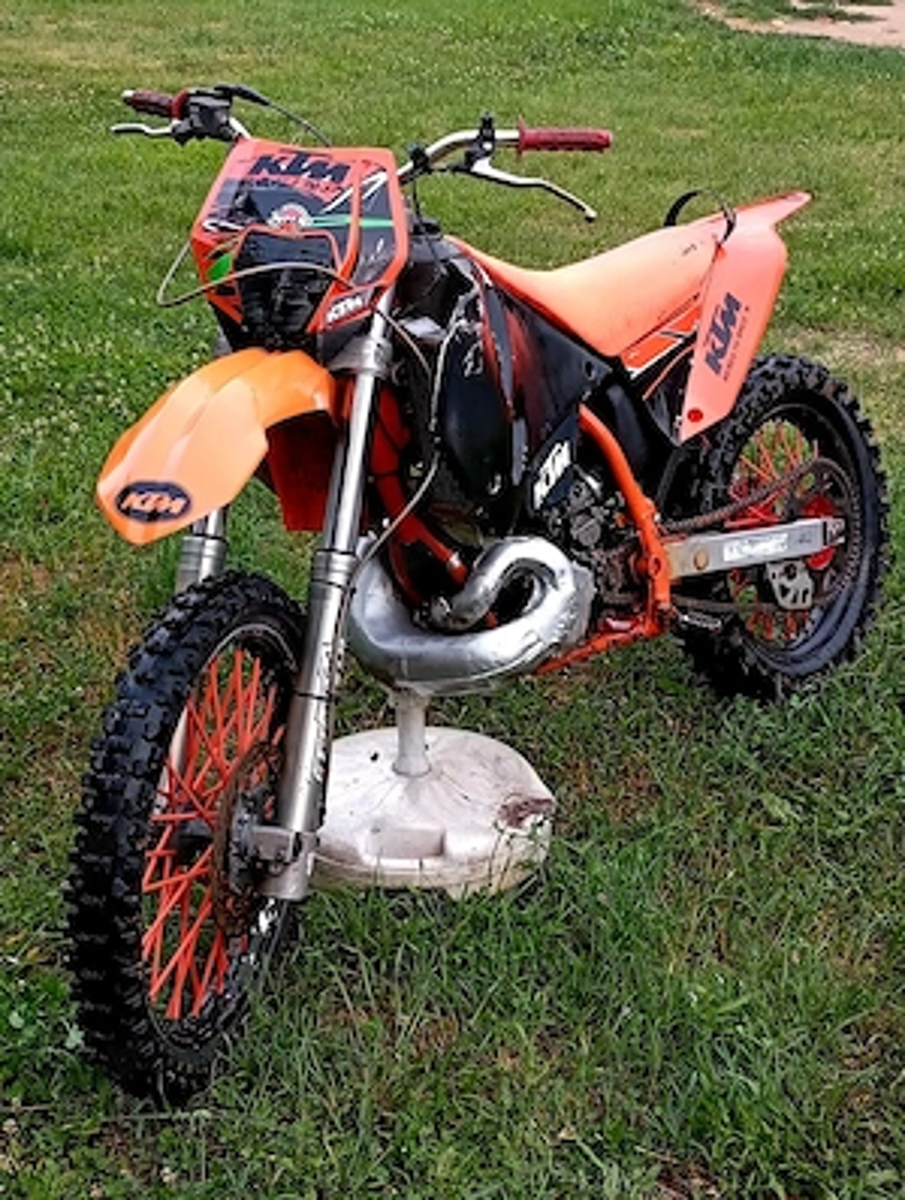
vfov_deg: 35.5
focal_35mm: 54
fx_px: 1876
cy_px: 600
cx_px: 452
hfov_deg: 27.1
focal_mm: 3.84
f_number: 1.8
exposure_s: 1/100
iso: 70
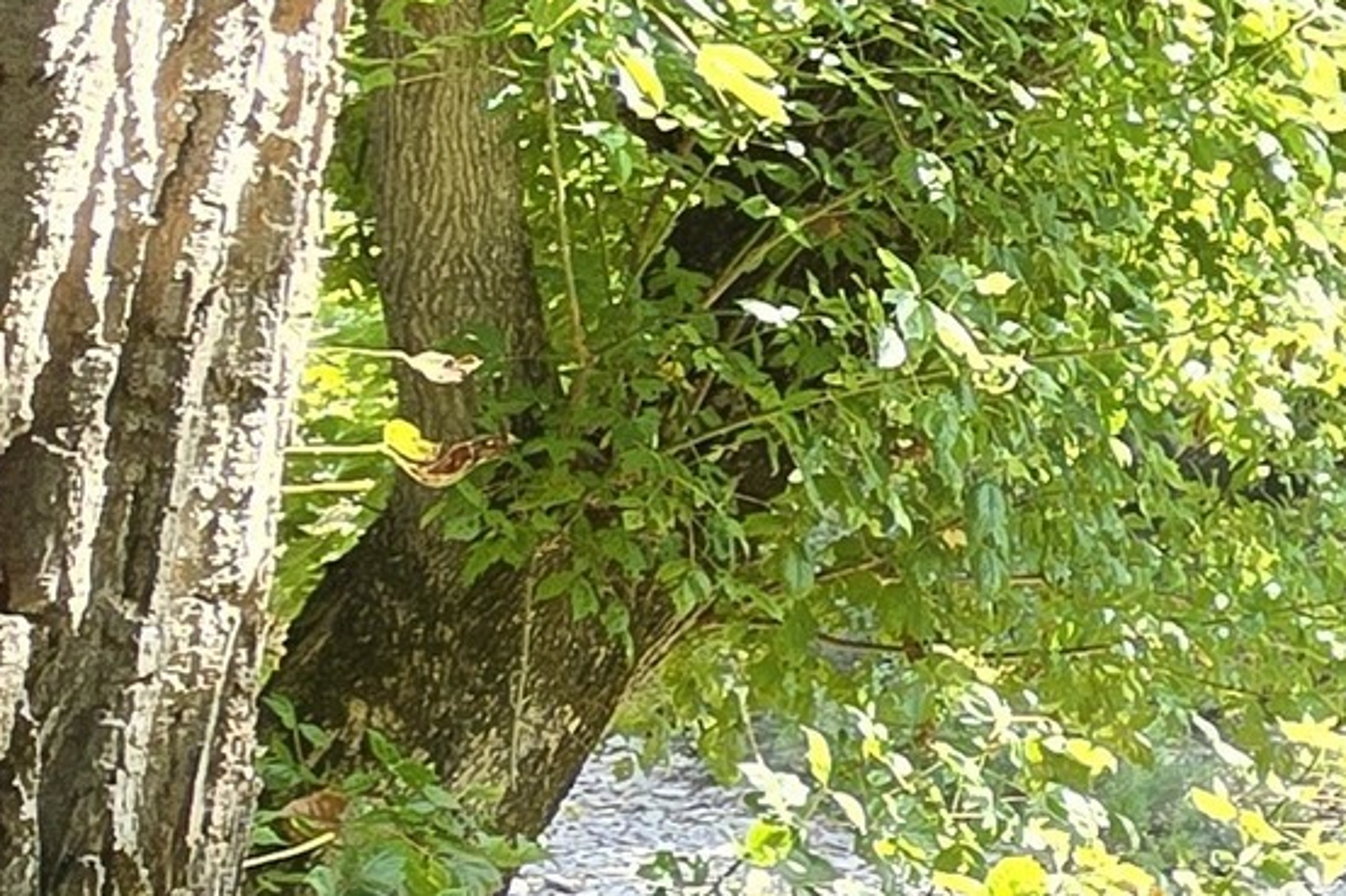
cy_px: 238
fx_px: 2803
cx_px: 2417
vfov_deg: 18.1
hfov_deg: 19.9
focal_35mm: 75
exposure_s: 1/137
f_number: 2.2
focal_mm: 2.2
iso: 50
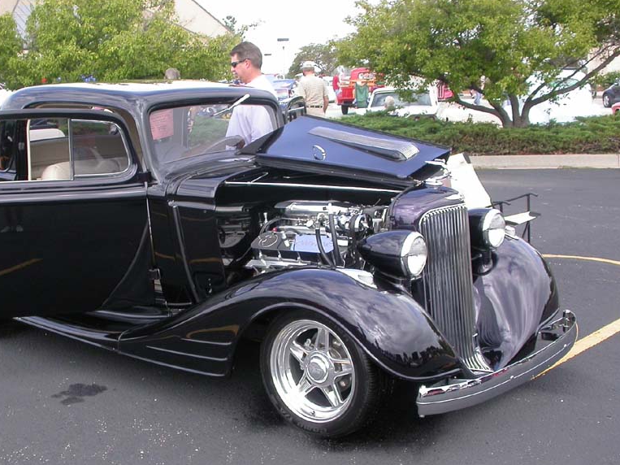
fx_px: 913
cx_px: 225
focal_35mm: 51
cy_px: 265
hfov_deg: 37.2
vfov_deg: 28.5
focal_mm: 7.85
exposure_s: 1/145
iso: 100
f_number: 5.3
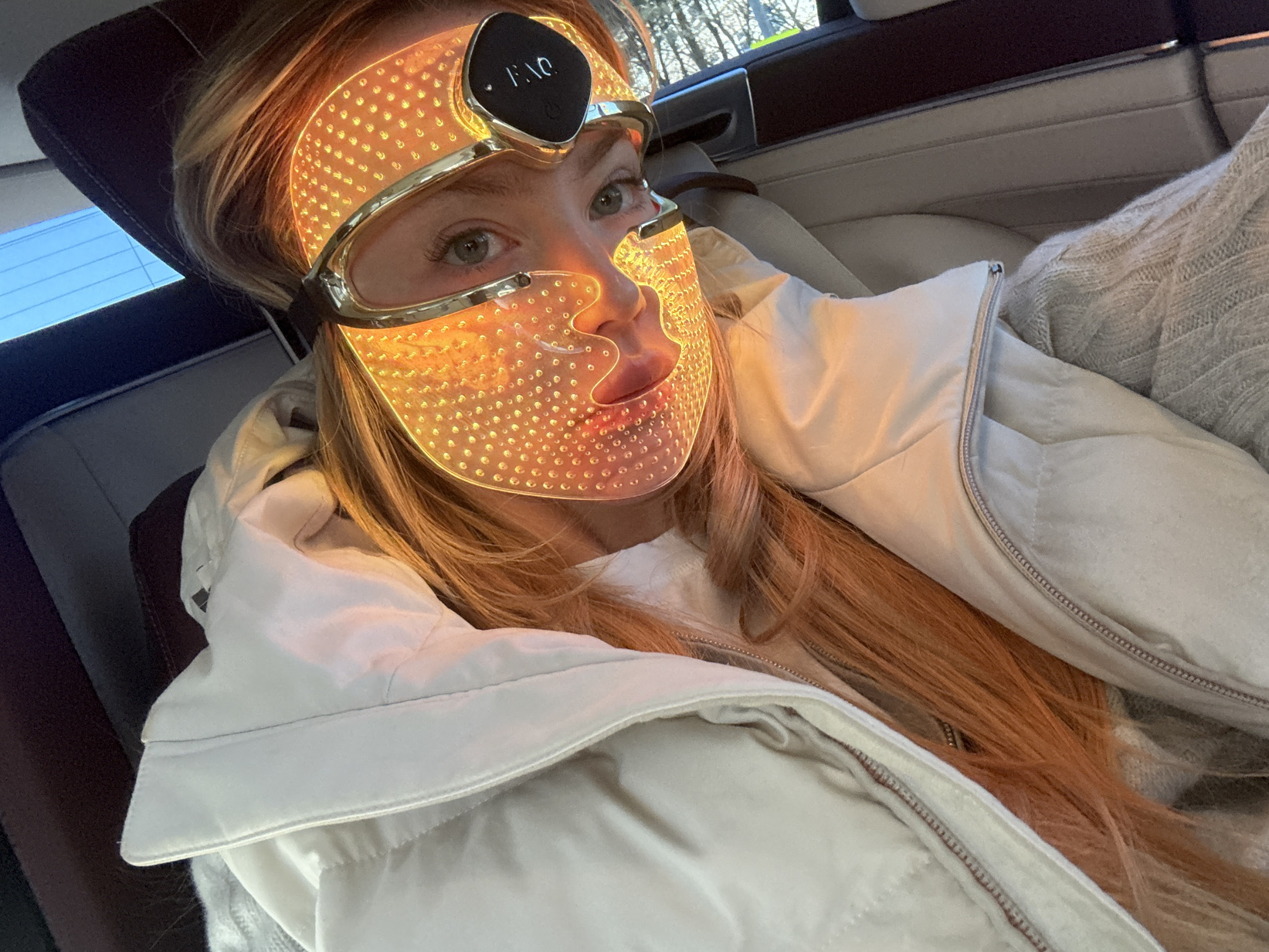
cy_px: 489
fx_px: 1026
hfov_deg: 63.4
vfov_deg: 49.7
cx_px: 682
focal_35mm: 28
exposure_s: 1/105
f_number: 1.9
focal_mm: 2.69
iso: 80
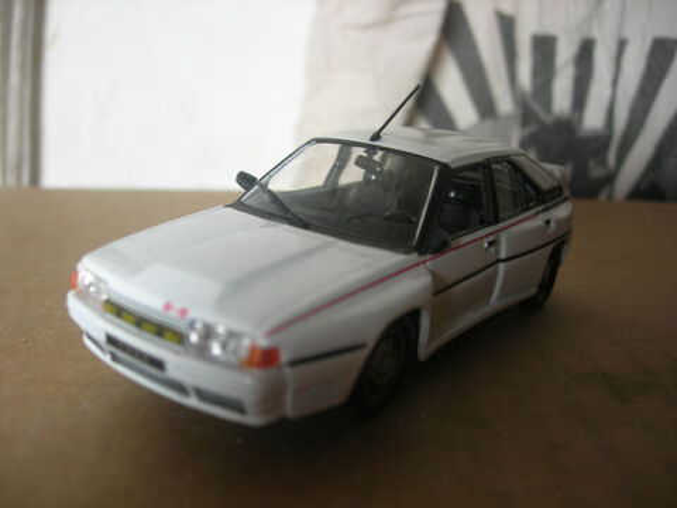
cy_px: 254
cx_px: 338
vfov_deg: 37.7
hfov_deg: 49.0
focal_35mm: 38
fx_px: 743
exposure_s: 1/4.5
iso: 64
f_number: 2.8
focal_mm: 7.8
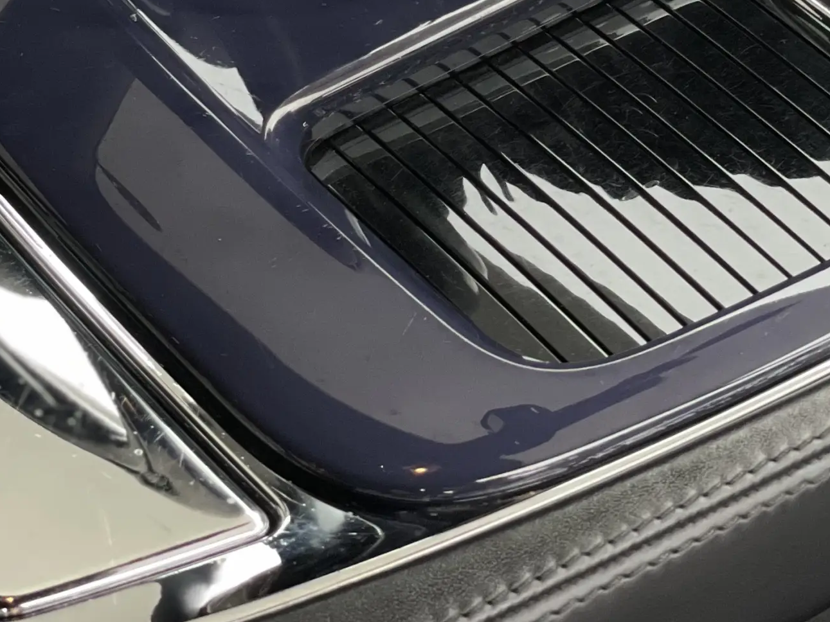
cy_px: -36
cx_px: 485
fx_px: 3380
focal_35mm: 141
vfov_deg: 10.4
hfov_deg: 14.0
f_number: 2
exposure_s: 1/122
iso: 200
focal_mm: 6
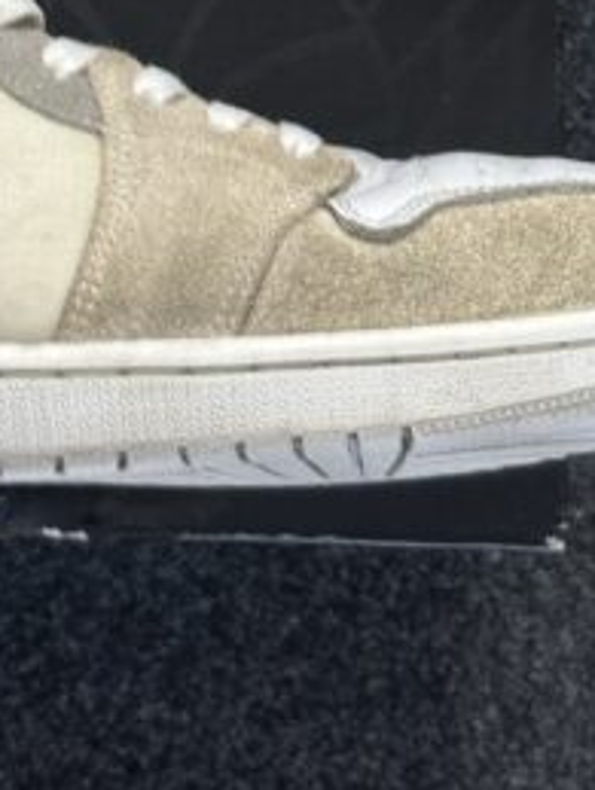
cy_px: -233
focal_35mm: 148
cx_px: 3
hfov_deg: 10.0
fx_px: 3384
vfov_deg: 12.9
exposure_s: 1/50
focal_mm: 6.86
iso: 200
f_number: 1.78
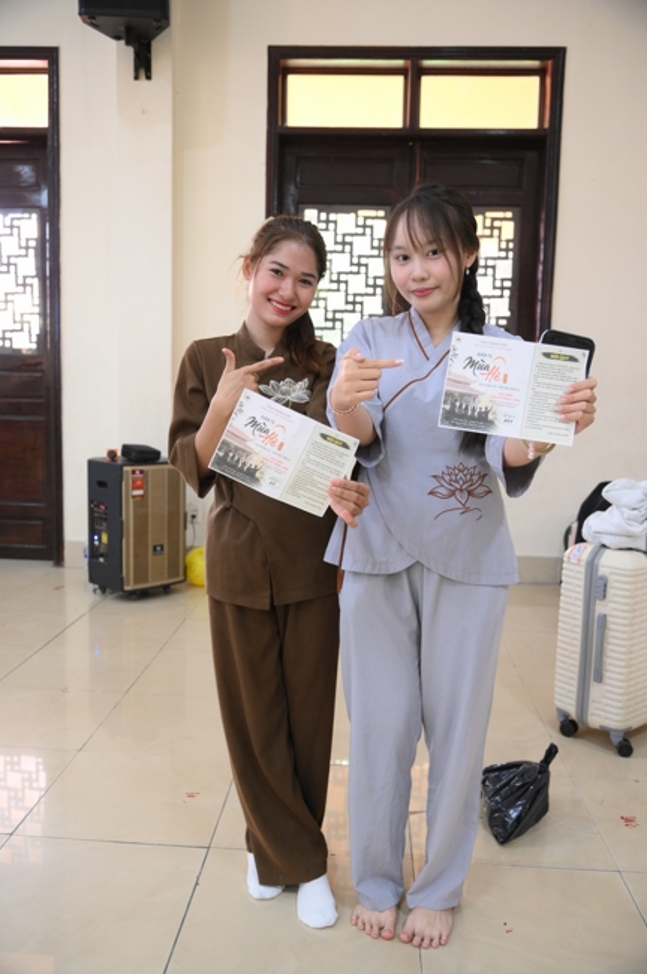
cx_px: 324
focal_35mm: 31
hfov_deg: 42.2
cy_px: 487
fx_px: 837
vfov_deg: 60.3
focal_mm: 31
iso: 3200
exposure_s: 1/80
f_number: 4
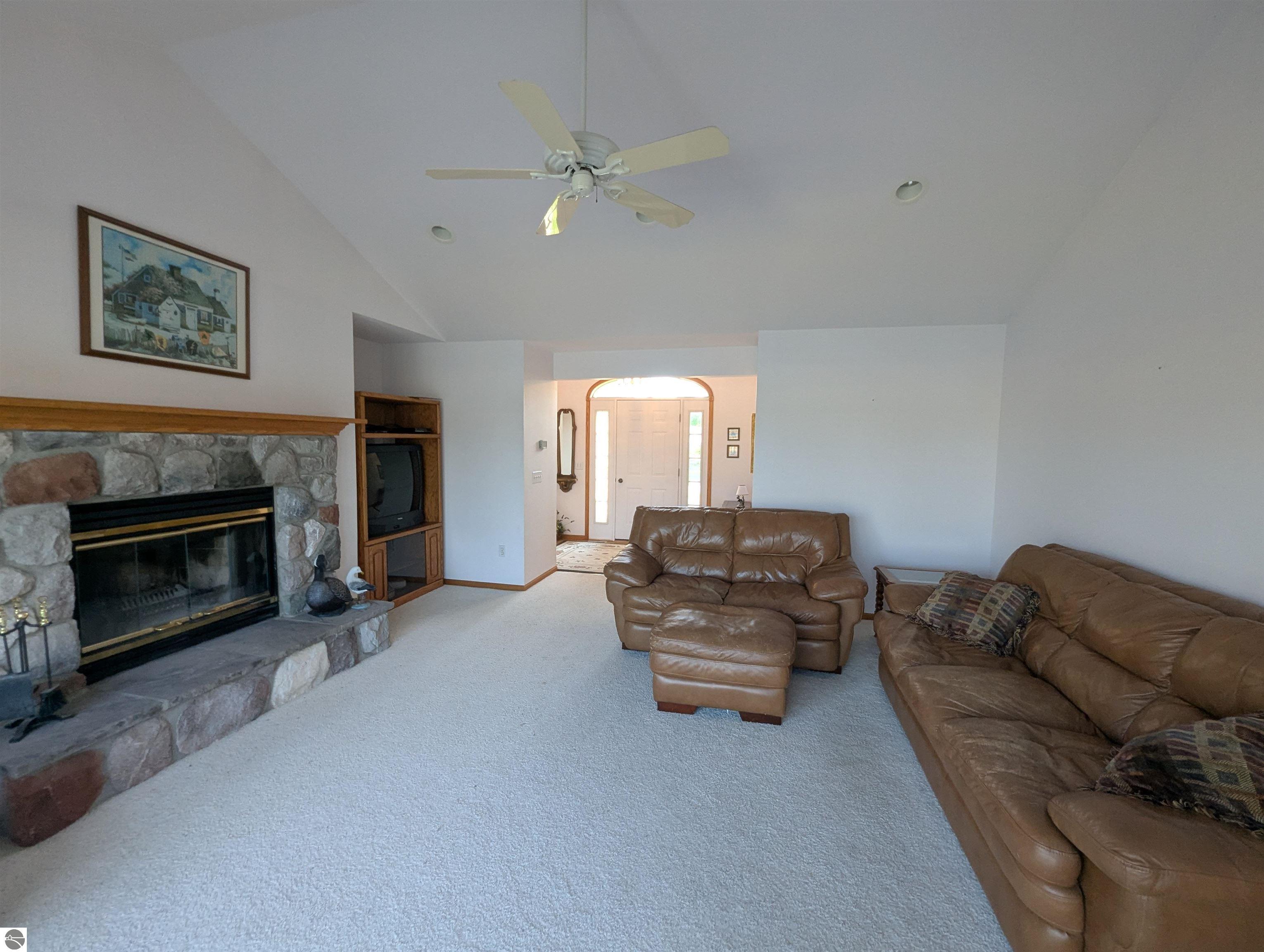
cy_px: 476
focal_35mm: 13
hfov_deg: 106.1
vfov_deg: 90.1
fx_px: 475
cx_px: 632
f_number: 2.2
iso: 63
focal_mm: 1.95
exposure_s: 1/60
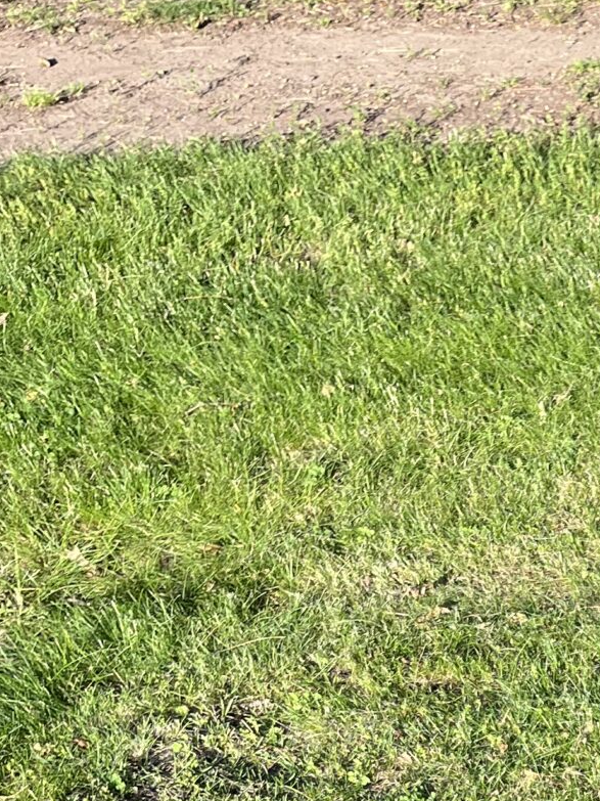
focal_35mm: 85
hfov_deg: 15.7
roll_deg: -0.9
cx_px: 959
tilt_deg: -40.3
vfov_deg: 20.1
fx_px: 1965
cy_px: 1169
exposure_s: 1/481
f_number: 1.6
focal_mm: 5.1
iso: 50
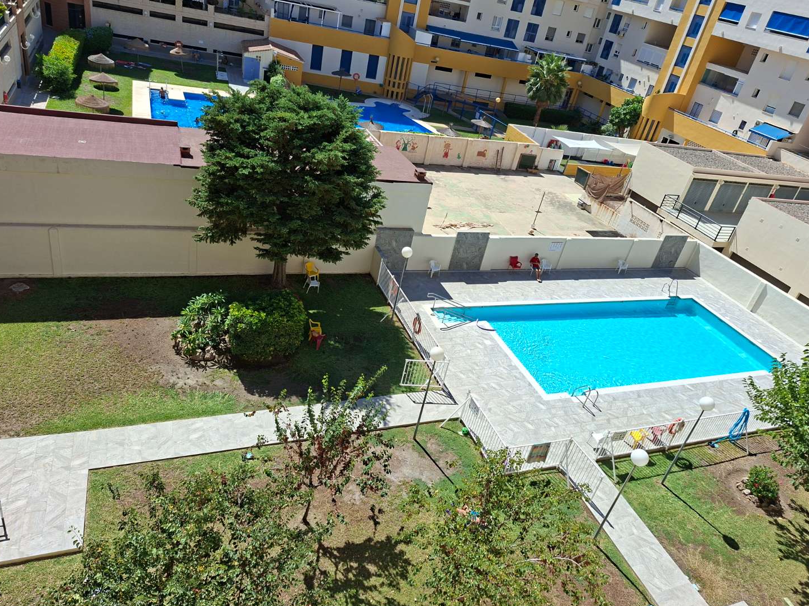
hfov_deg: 71.6
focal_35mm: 24
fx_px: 561
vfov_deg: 56.8
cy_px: 298
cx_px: 407
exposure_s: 1/1992
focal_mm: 5.54
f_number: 1.8
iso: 50
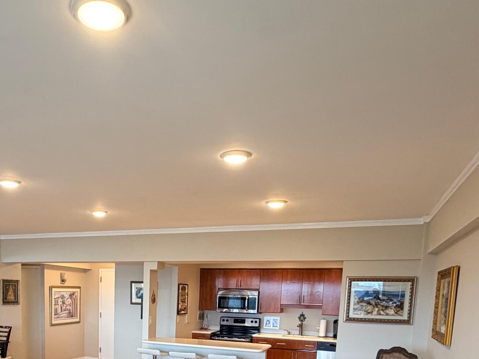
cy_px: 353
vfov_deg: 39.4
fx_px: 443
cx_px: 160
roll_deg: -1.4
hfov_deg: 55.6
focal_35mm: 32
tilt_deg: -7.5
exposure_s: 1/60
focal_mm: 2.22
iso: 200
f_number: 2.2
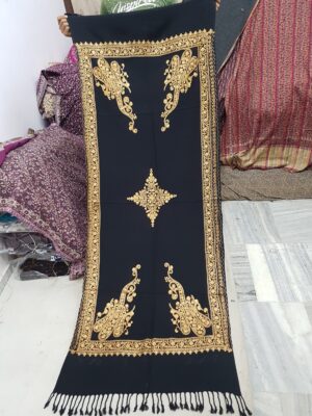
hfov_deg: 53.1
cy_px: 208
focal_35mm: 26
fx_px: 312
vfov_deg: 67.3
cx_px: 156
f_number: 1.7
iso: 250
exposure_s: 1/20
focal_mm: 4.2
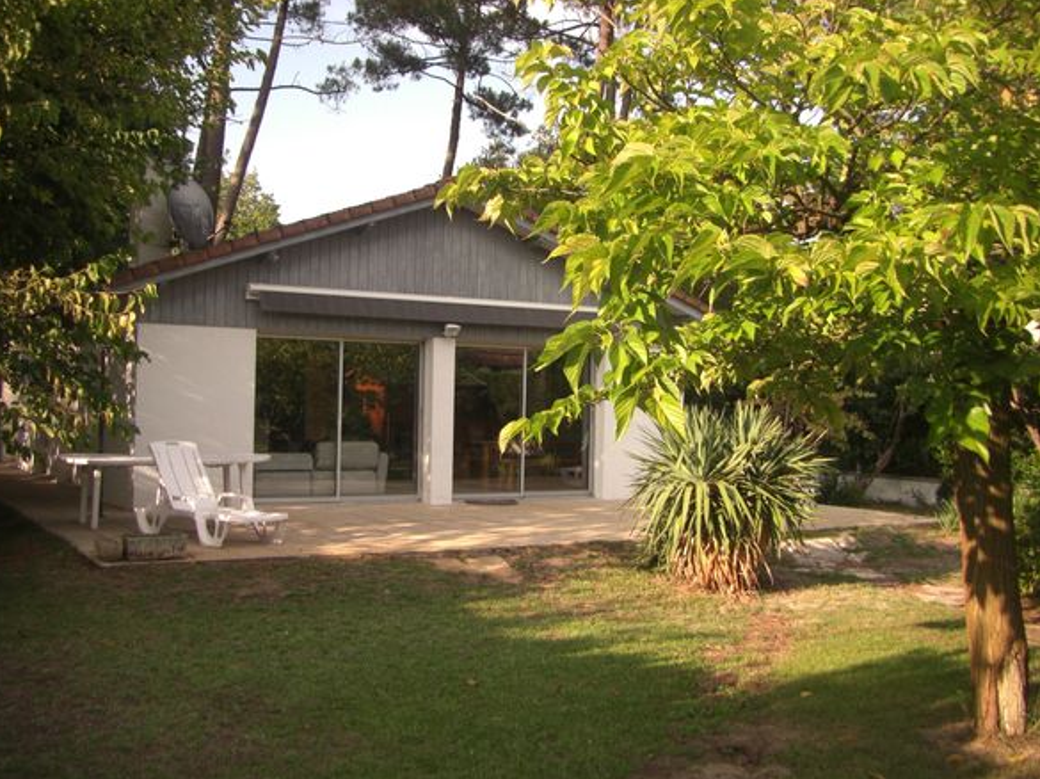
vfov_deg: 36.8
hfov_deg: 47.9
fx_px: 1171
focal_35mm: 39
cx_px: 508
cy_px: 386
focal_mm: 6.3
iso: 64
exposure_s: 1/250
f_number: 3.4
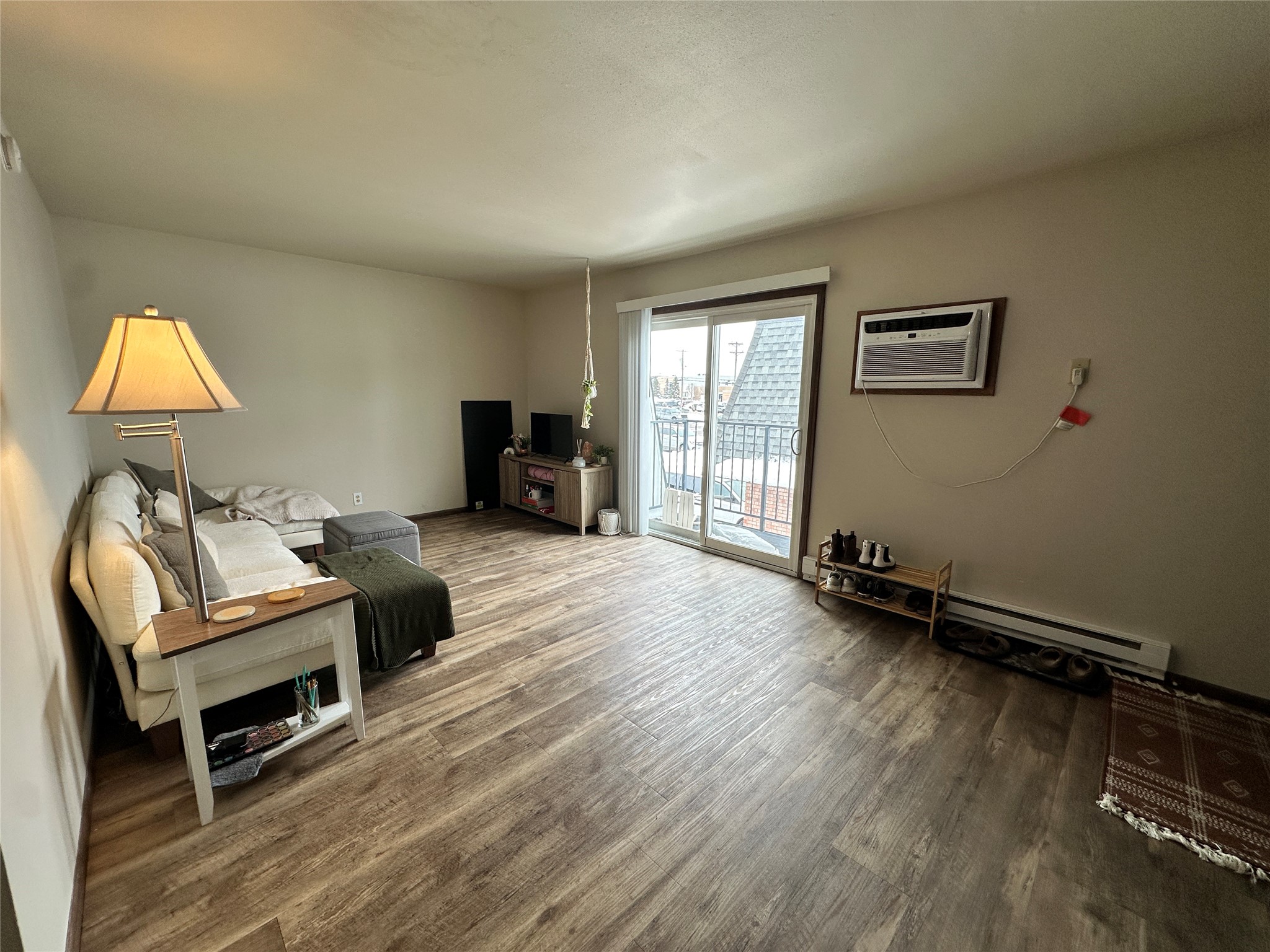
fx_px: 514
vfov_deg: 85.7
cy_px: 476
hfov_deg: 102.1
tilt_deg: -9.7
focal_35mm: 14
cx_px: 635
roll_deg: -0.3
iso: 50
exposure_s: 1/120
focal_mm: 2.22
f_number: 2.2
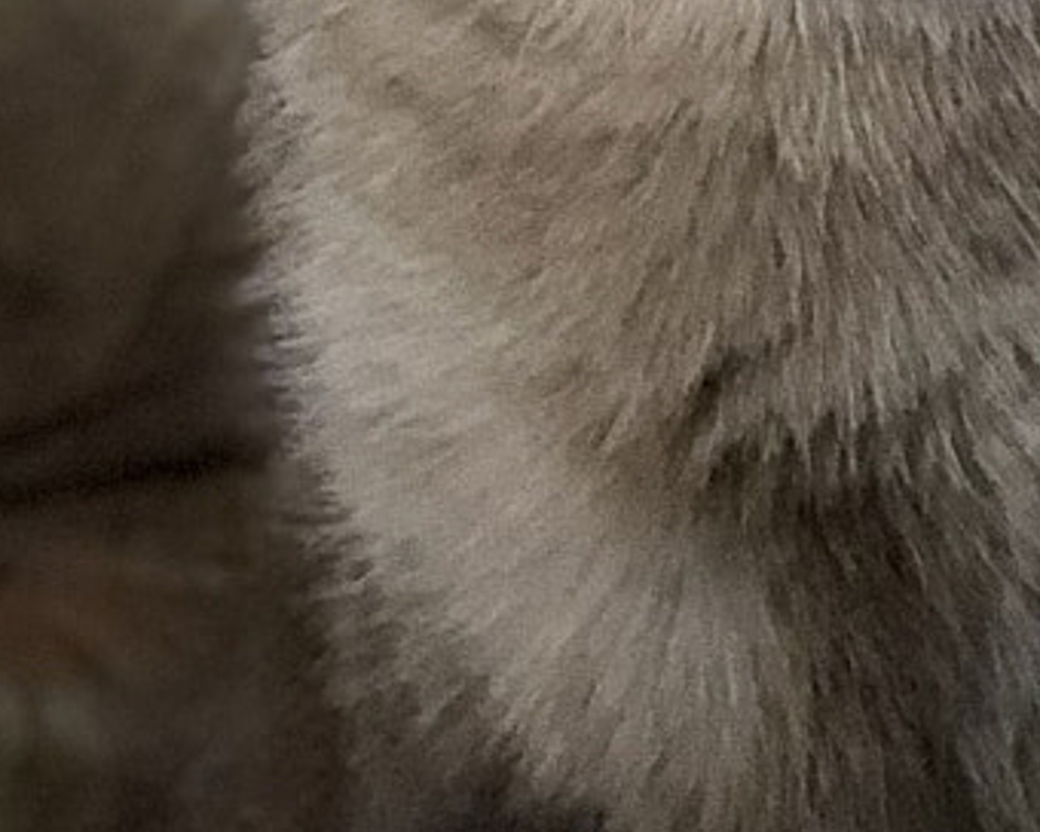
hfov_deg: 7.4
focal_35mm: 262
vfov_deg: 5.9
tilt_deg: -5.8
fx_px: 8064
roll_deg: -2.1
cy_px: -318
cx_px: 908
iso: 1250
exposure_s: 1/60
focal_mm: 6.6
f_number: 2.8
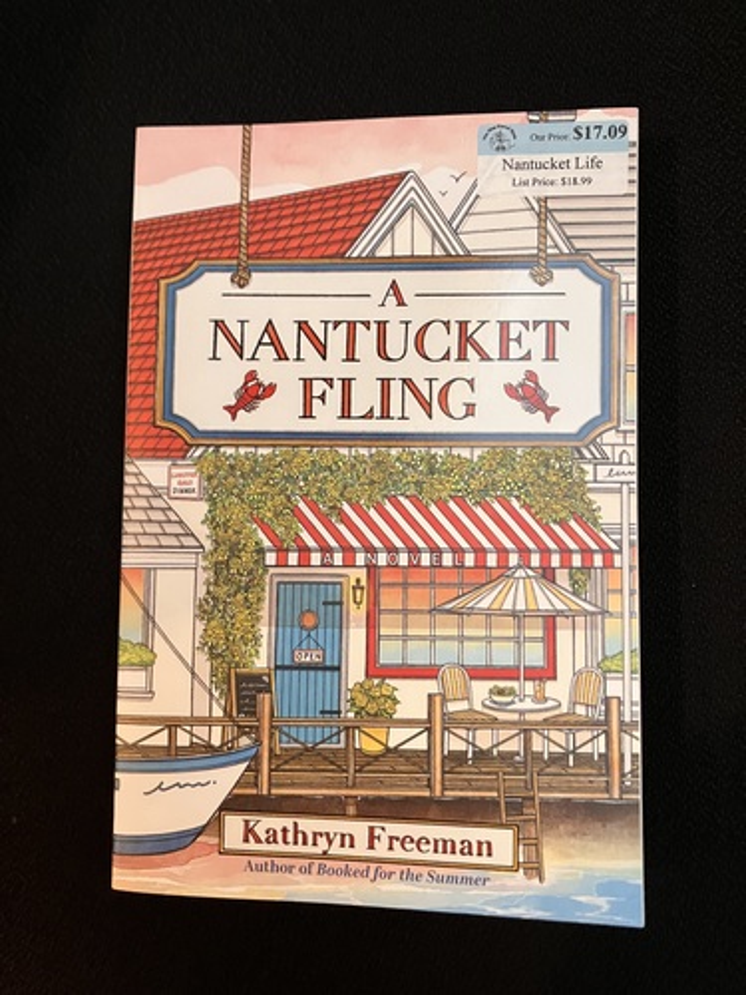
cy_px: 498
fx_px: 805
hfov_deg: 49.7
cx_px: 373
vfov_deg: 63.4
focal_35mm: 28
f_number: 1.8
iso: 400
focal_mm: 3.99
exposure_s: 1/40
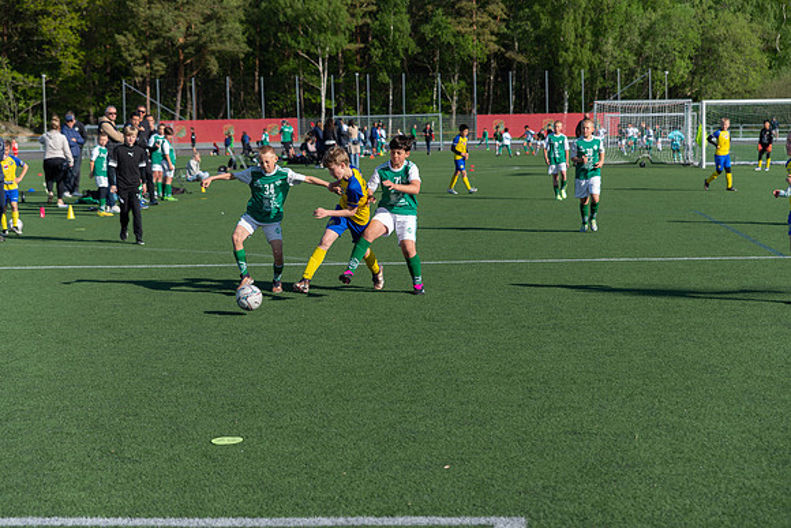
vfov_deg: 18.7
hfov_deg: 27.7
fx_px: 1601
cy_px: 264
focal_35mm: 73
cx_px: 396
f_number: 3.2
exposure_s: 1/640
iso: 100
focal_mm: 70
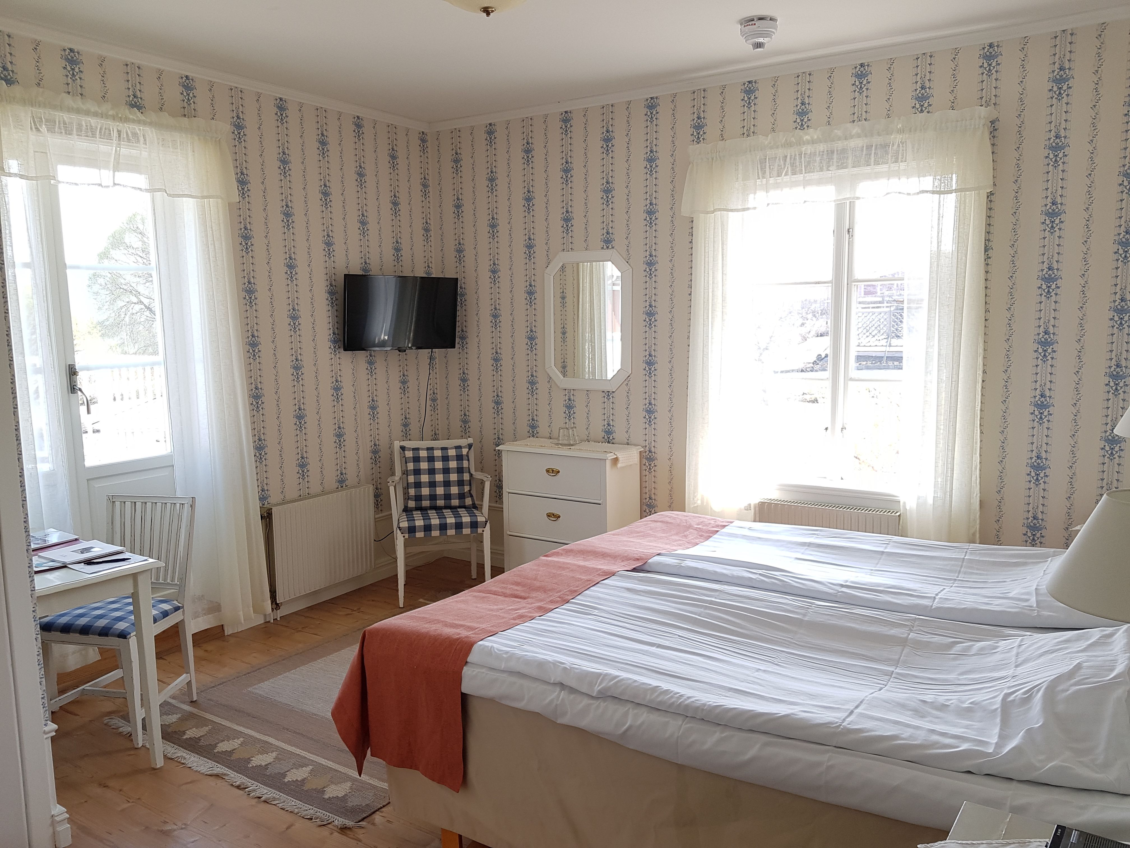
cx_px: 565
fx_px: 849
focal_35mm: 26
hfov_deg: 67.3
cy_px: 424
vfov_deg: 53.1
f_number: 1.7
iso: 50
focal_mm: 4.2
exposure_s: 1/128
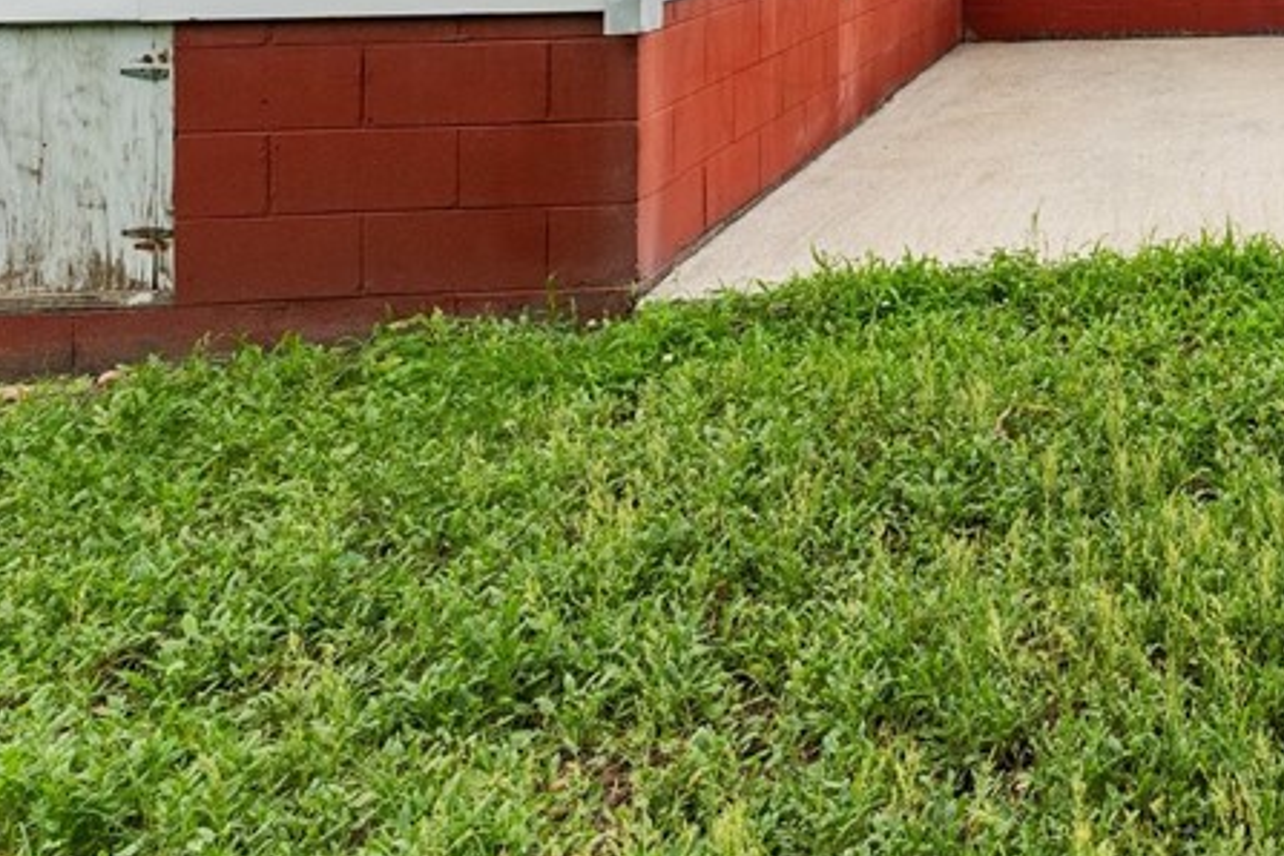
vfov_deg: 34.2
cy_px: -62
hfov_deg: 43.5
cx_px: 1405
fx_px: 1213
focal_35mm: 34
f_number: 8
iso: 1250
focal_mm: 14
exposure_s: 1/1000
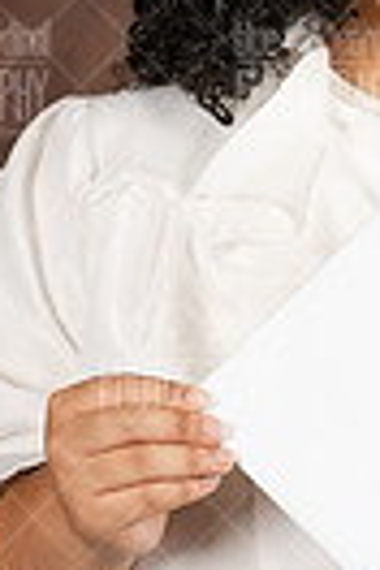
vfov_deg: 10.0
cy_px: 363
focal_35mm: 205
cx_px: 453
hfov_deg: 6.7
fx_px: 3246
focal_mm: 60
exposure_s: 1/160
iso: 64
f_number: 3.2
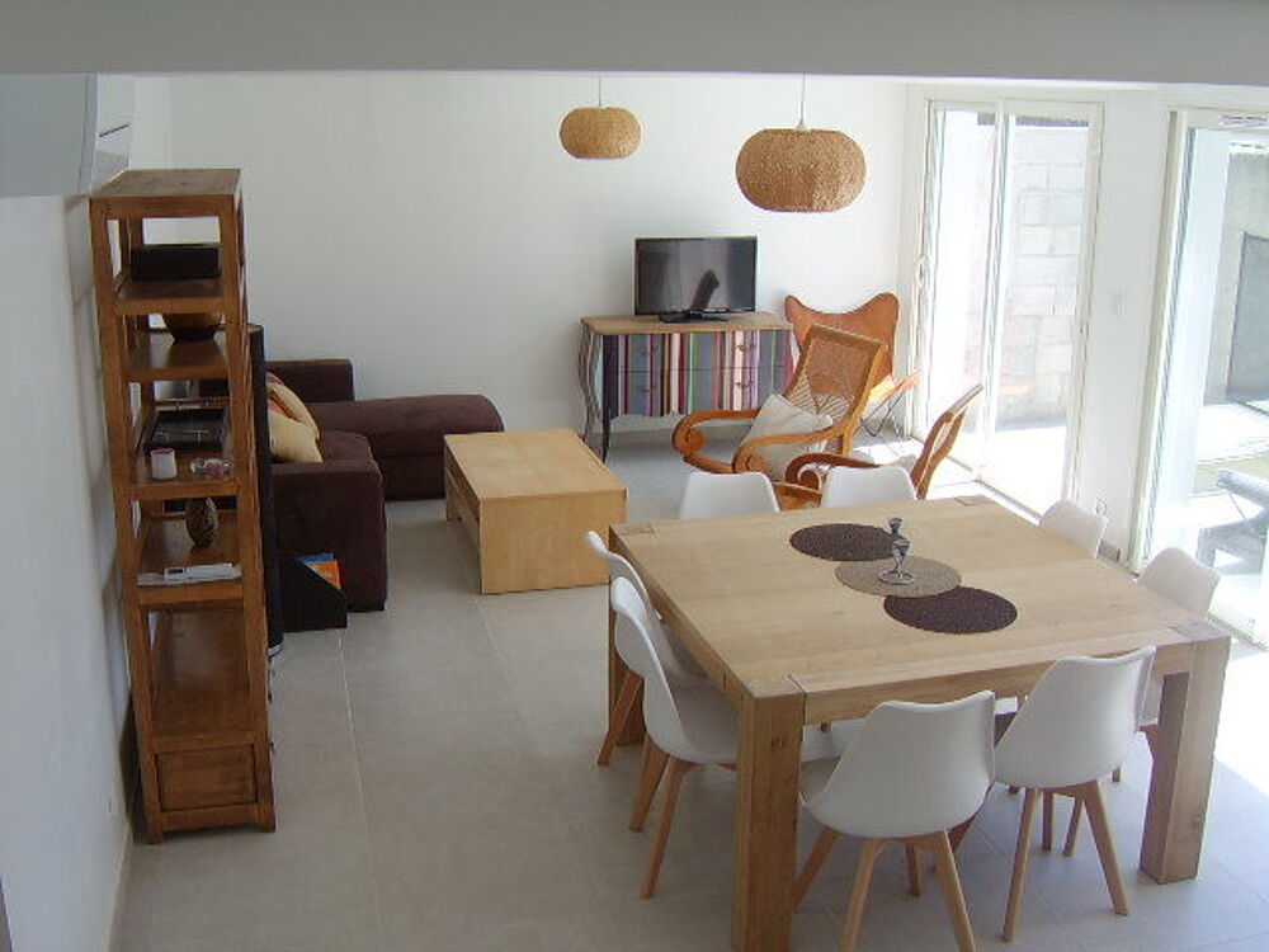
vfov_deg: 45.4
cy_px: 476
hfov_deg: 58.4
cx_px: 634
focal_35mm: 31
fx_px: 1136
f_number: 4
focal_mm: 8.13
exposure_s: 1/78
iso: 50
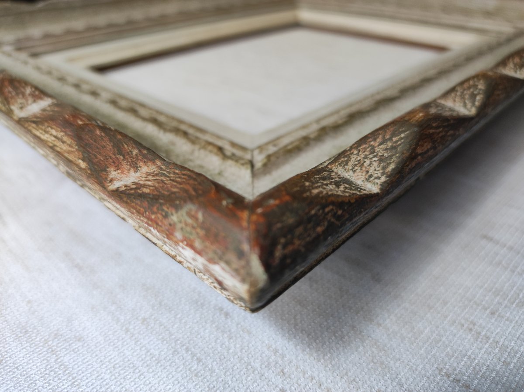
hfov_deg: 69.4
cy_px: 196
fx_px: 378
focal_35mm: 25
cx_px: 262
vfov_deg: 54.8
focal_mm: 4.7
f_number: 1.79
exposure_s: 1/50
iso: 417
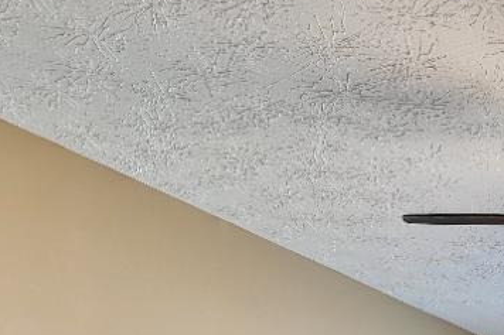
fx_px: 826
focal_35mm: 59
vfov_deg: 18.3
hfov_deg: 27.6
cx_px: 672
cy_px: 595
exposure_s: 1/2.5
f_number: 8
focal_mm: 14
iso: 250
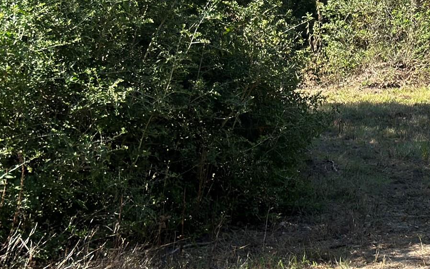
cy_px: -35
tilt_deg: +3.2
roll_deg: -2.1
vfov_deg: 11.1
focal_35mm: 116
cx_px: 452
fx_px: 1359
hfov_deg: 17.5
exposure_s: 1/1517
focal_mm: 6.86
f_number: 1.78
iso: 80
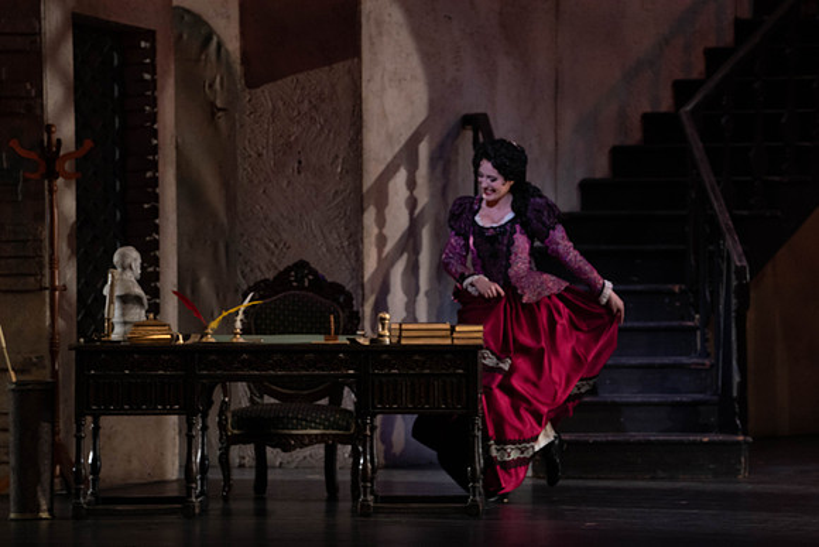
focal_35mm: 200
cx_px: 410
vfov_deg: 6.9
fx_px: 4551
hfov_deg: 10.3
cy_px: 274
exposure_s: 1/250
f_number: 7.1
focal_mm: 200
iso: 3200
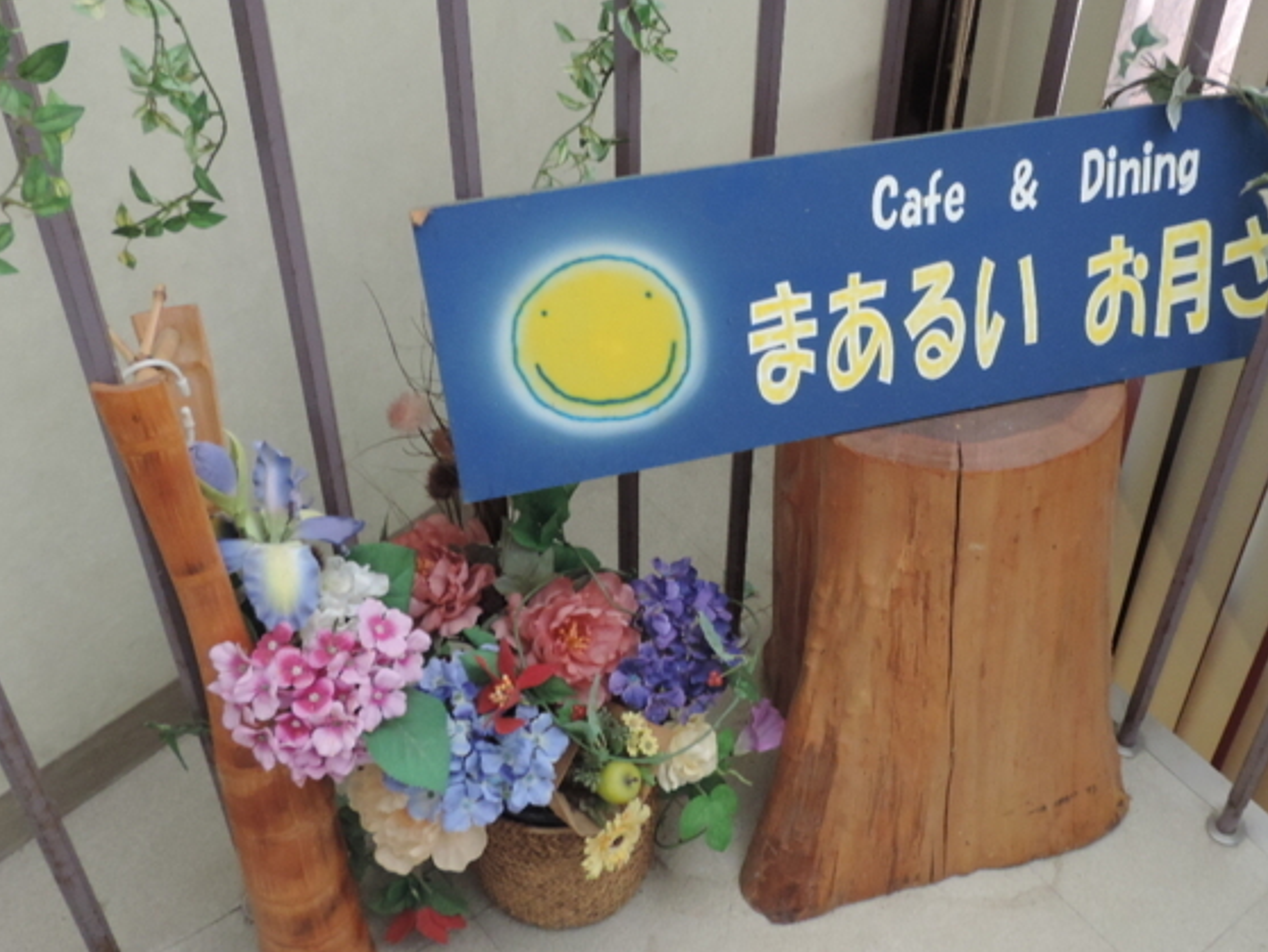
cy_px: 466
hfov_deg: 43.4
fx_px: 1576
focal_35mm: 43
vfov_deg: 33.6
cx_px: 814
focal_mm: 5.3
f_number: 3.1
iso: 400
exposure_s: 1/25
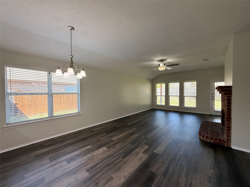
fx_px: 101
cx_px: 125
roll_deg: +0.8
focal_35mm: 14
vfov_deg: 85.7
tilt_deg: -0.9
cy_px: 94
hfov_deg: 102.1
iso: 160
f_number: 2.2
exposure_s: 1/120
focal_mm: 2.22
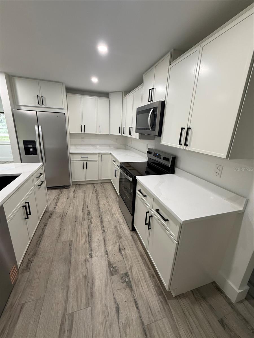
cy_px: 169
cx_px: 127
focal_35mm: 14
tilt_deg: -15.6
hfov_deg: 85.7
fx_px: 137
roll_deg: -2.5
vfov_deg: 102.1
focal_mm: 2.22
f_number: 2.2
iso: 200
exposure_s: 1/60
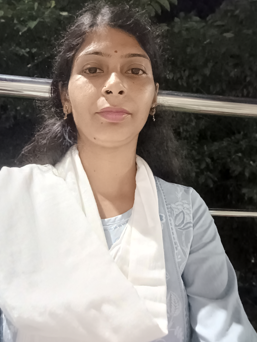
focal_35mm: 26
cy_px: 146
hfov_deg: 52.9
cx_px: 110
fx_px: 257
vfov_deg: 67.0
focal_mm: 2.87
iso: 5000
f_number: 2.4
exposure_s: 1/10
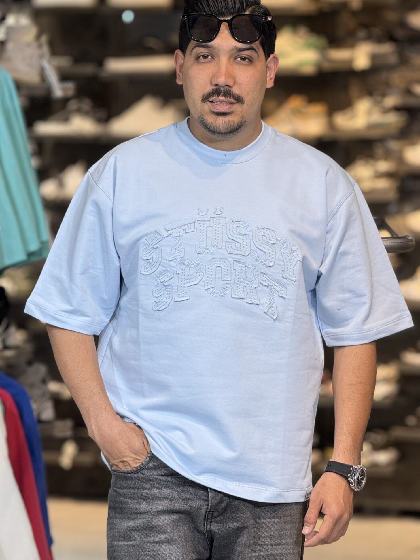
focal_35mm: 158
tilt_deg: -3.1
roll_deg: -0.8
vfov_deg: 12.5
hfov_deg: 9.4
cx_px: 237
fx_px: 2556
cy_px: 292
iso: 160
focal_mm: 15.66
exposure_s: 1/100
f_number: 2.8
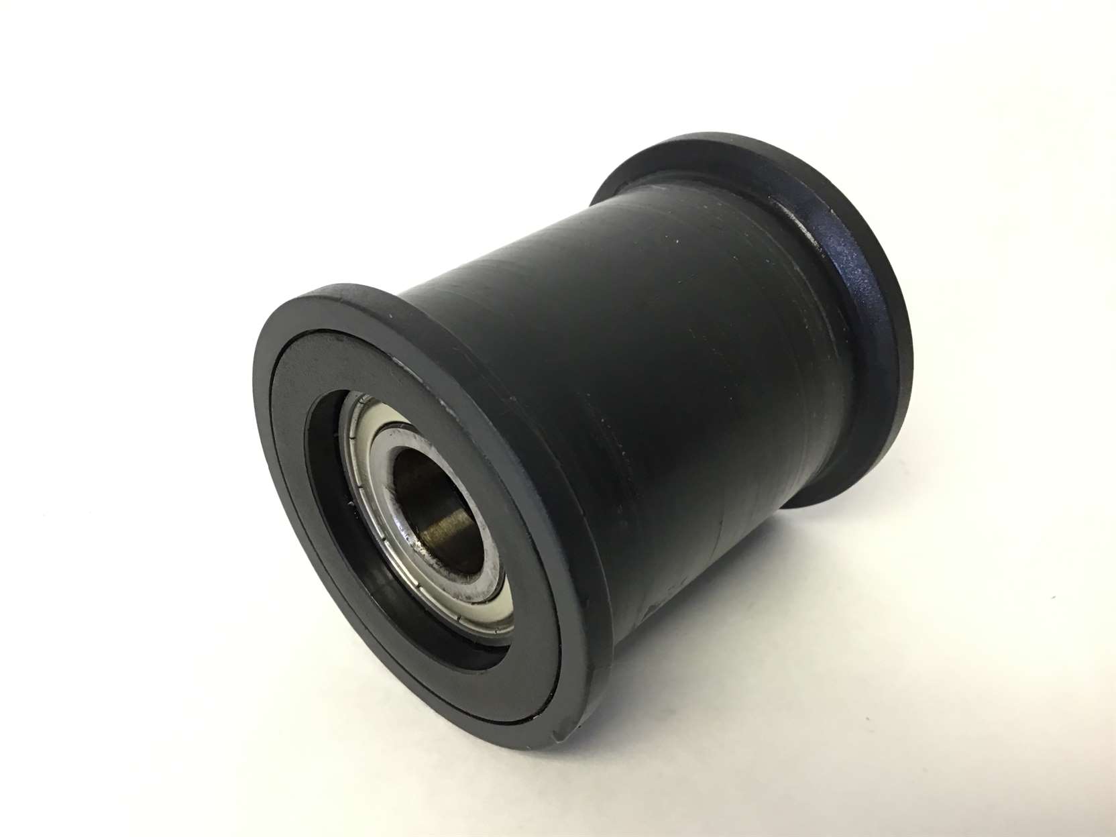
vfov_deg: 45.4
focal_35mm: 31
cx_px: 558
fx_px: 999
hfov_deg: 58.4
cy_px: 418
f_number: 2.4
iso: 40
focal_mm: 3.3
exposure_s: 1/30
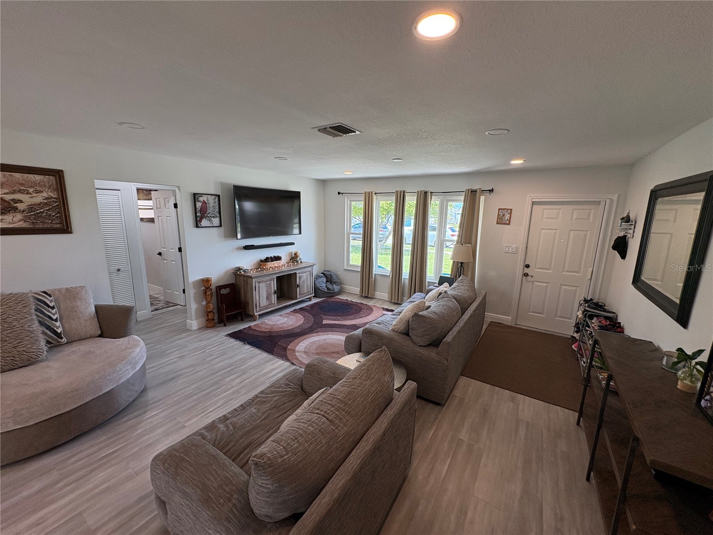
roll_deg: -0.9
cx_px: 356
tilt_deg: -10.5
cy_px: 268
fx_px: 288
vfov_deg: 85.7
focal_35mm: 14
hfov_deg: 102.1
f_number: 2.2
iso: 100
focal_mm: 2.22
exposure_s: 1/126
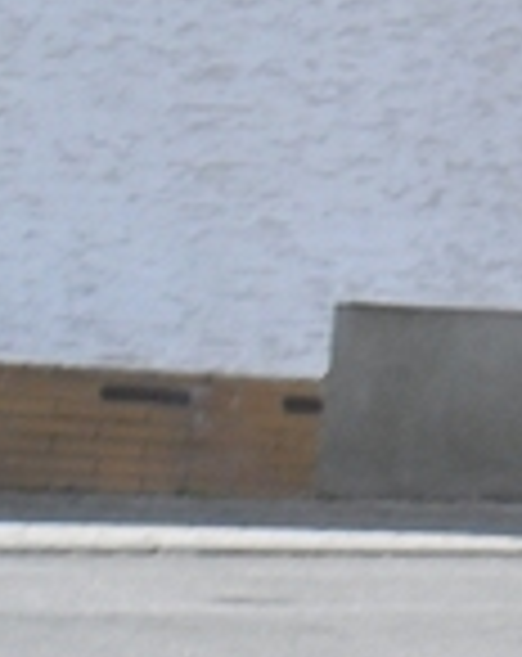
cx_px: 3159
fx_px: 4499
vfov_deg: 8.3
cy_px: 459
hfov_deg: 4.7
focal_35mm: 232
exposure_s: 1/2500
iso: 320
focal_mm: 24
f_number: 7.1
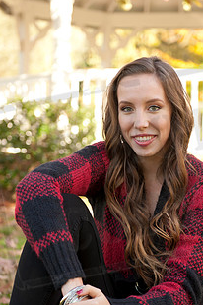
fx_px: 763
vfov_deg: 22.6
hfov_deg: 15.1
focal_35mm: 90
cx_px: 120
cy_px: 177
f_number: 3.5
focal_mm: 62
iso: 125
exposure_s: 1/125
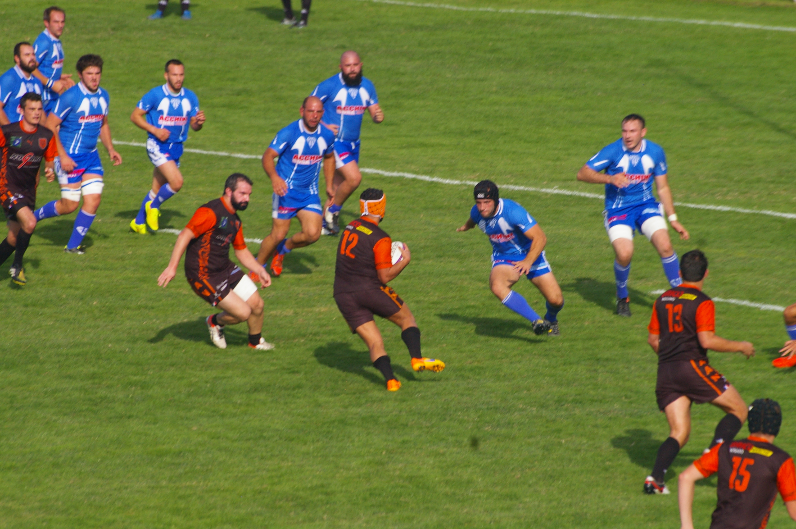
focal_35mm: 390
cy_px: 264
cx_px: 398
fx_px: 8616
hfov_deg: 5.3
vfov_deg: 3.5
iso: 400
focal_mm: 260
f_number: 8
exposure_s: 1/750
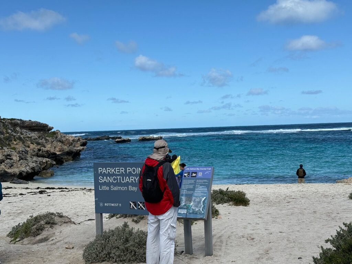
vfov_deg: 30.3
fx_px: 488
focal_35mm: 48
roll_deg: +1.9
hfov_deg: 39.7
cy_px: 132
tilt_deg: +0.3
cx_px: 176
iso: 64
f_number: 1.78
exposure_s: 1/6024
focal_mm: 6.76
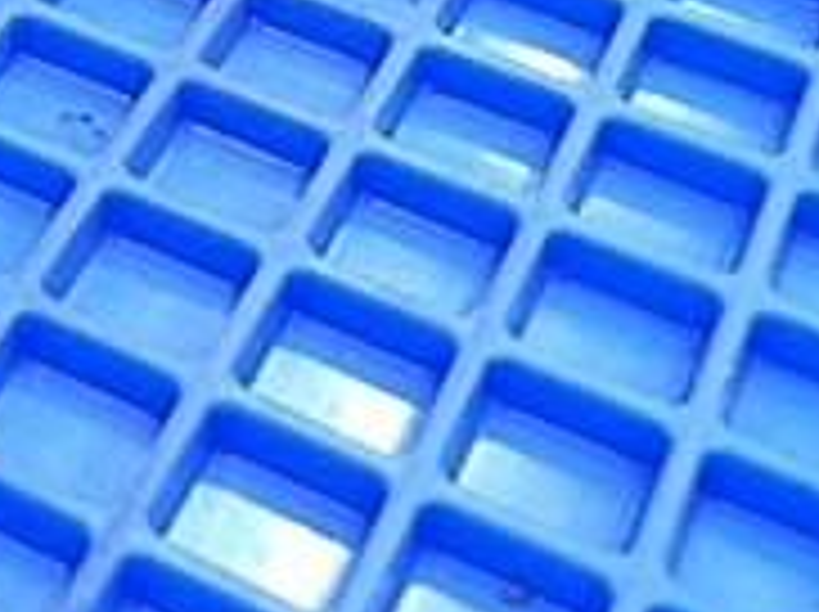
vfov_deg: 13.5
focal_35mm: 102
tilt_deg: -32.8
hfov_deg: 17.9
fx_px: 2410
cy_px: -338
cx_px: -284
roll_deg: -0.7
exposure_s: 1/30
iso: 160
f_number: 2.2
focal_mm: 4.15
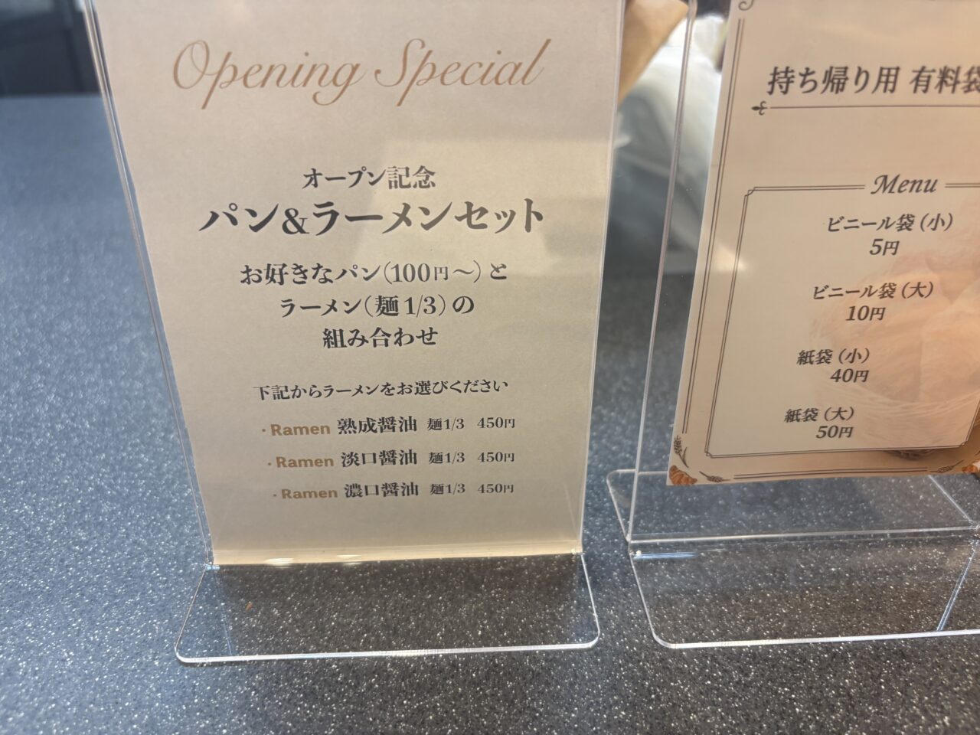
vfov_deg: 53.1
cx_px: 490
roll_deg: -1.1
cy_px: 368
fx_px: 736
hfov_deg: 67.3
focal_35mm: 26
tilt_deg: -28.9
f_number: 1.6
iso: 80
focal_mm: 5.96
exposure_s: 1/100
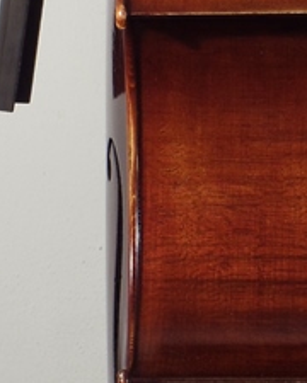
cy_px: 192
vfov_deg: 8.4
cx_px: 246
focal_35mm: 229
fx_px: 2601
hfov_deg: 6.7
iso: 100
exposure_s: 1/200
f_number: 4.1
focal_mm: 8.3
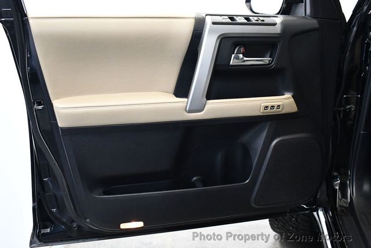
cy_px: 124
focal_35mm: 36
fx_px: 371
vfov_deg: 36.9
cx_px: 186
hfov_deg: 53.1
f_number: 3.5
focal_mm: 18
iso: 3200
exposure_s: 1/100
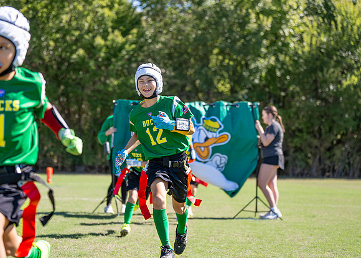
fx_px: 805
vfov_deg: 18.2
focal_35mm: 79
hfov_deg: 25.2
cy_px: 131
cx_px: 154
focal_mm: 70
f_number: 2.8
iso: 200
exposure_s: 1/1600
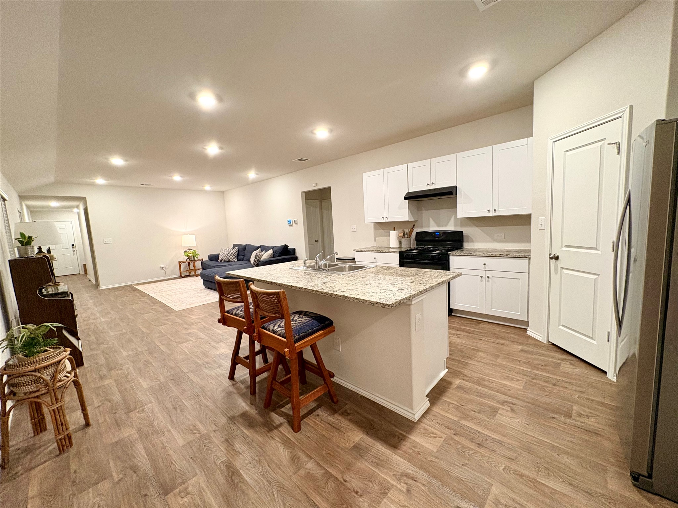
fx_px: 274
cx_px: 339
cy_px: 254
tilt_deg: -5.7
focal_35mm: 14
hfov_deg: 102.1
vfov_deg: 85.7
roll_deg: +2.7
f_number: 2.2
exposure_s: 1/60
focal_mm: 2.22
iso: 320
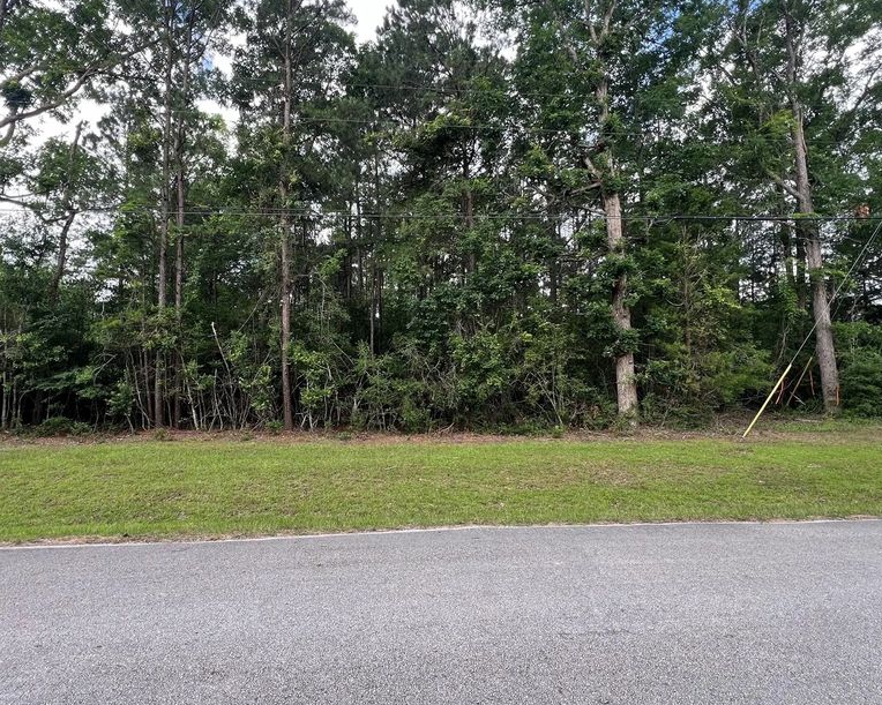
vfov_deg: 76.9
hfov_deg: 89.5
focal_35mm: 17
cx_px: 405
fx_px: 444
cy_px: 330
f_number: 1.8
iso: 32
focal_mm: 1.57
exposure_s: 1/163
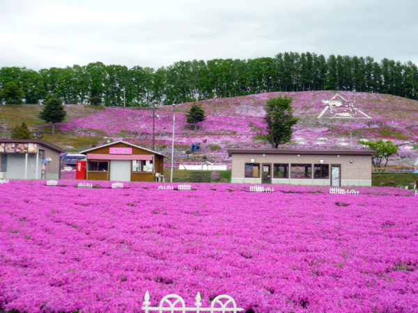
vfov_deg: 28.6
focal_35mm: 51
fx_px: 616
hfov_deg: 37.5
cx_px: 209
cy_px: 156
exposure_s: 1/50
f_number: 3.2
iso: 100
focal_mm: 8.4
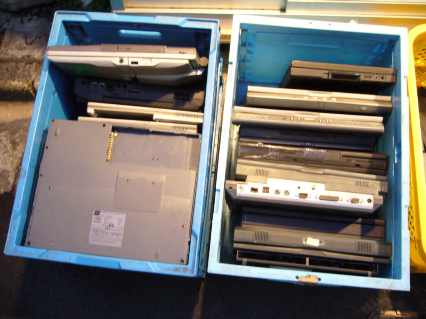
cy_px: 160
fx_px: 431
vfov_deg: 40.7
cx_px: 213
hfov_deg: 52.6
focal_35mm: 35
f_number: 2.8
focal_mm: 5.8
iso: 200
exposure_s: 1/13
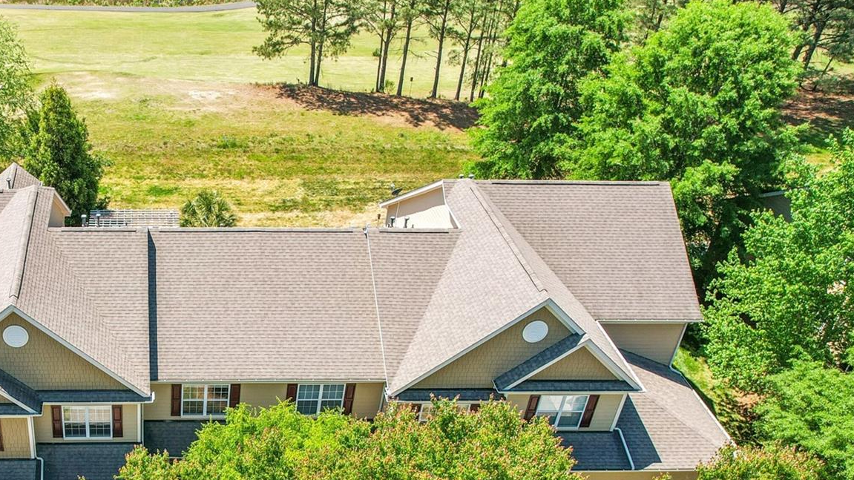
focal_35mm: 41
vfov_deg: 27.9
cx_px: 145
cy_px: 432
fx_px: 928
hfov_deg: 46.3
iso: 110
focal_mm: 8.4
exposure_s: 1/120
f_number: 2.8
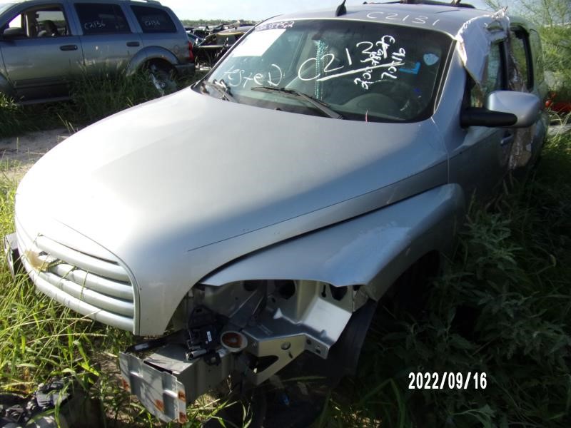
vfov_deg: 56.8
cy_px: 214
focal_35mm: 24
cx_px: 286
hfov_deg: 71.6
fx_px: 396
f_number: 3.3
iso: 80
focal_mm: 4.3
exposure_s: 1/640
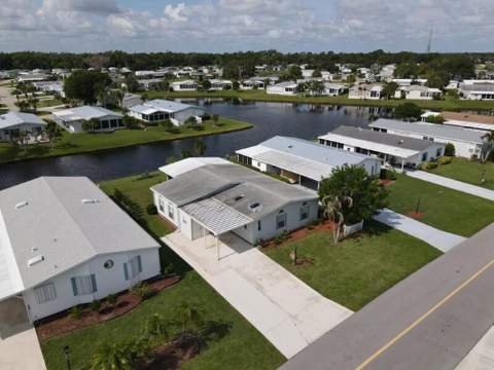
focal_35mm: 24
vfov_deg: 56.8
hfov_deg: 71.6
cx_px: 247
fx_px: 343
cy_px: 185
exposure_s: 1/80
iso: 100
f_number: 2.8
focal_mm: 4.5
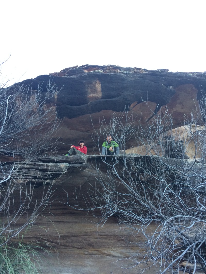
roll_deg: +0.2
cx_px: 103
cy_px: 137
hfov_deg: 48.2
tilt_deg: +26.7
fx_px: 230
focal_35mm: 29
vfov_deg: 61.6
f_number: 2.2
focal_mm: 4.15
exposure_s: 1/30
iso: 64
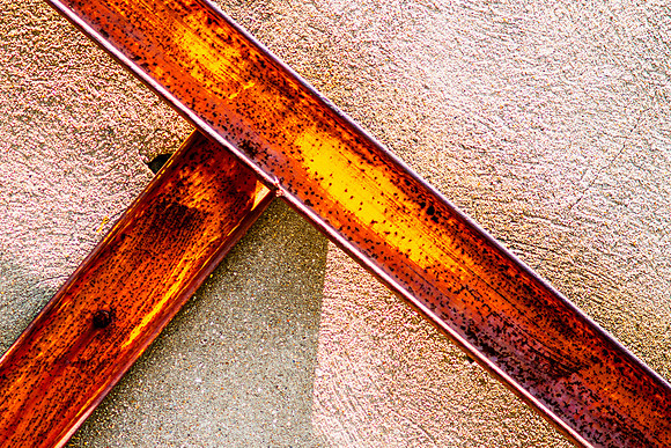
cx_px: 273
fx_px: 4652
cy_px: 224
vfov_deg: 5.5
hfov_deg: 8.2
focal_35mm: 250
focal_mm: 135
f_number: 2.8
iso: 100
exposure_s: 1/400
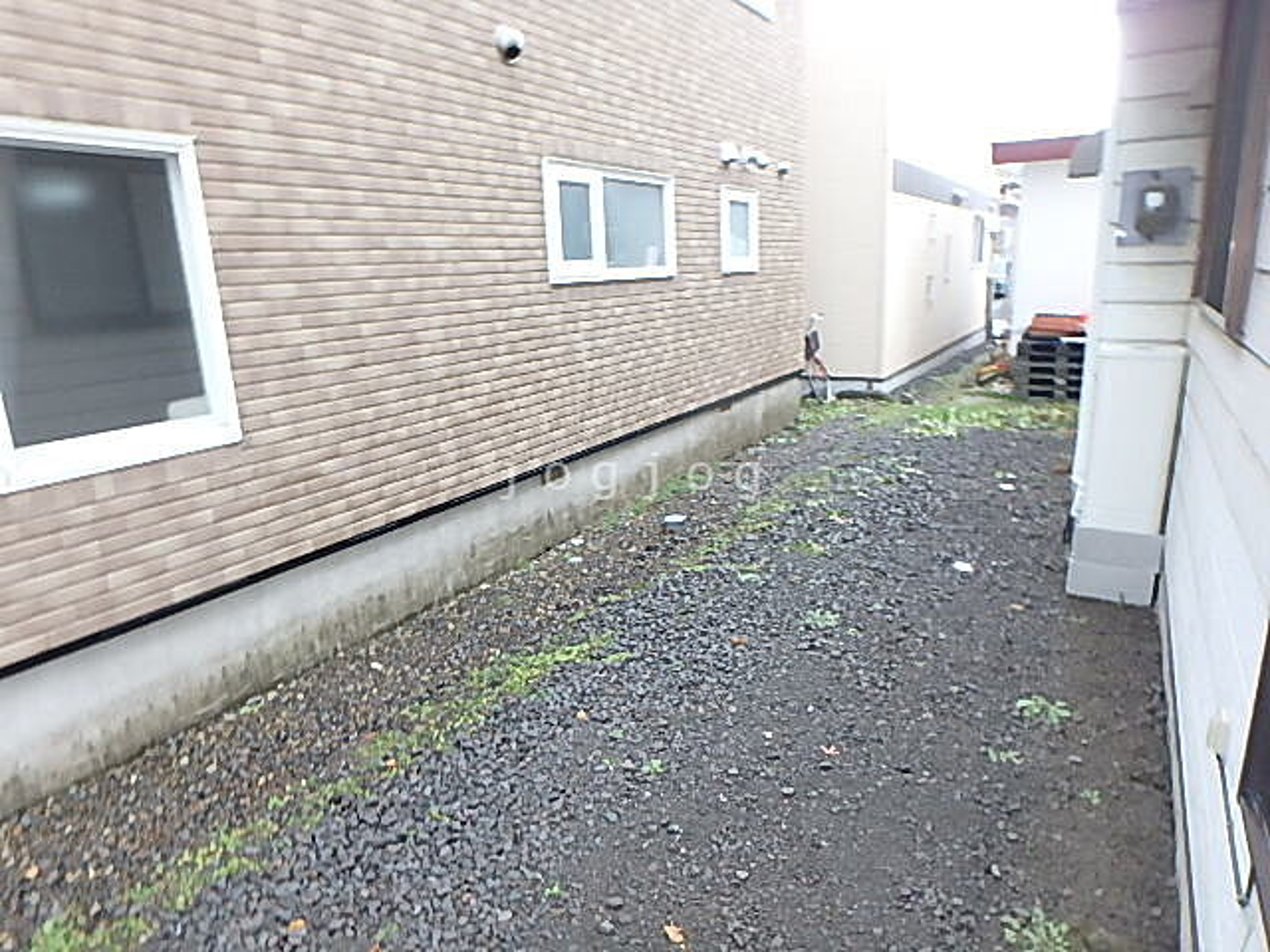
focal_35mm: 21
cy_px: 476
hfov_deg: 79.0
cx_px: 635
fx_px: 770
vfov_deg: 63.4
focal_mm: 3.7
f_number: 3.5
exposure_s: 1/30
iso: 200
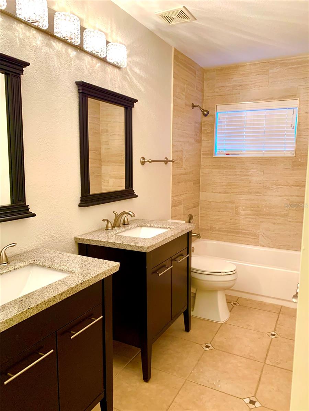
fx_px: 309
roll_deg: -0.1
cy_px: 206
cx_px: 154
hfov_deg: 53.1
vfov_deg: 67.3
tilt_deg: -8.1
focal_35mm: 26
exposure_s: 1/60
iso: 160
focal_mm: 4.25
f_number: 1.8
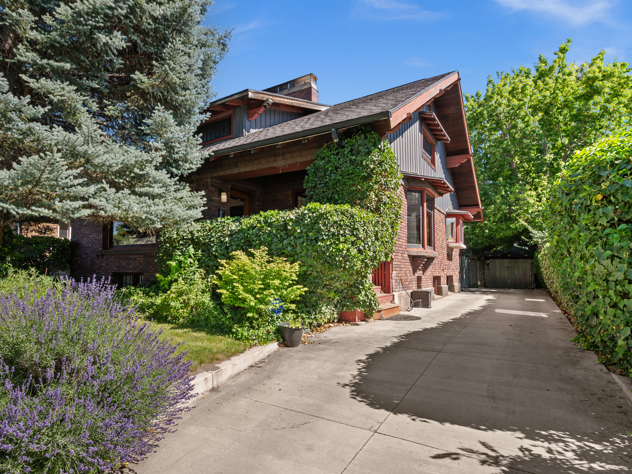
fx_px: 365
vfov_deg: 65.9
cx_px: 265
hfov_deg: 81.1
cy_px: 247
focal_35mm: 20
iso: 400
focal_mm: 16
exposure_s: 1/100
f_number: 7.1
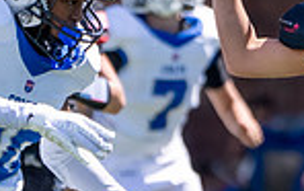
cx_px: 416
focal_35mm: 1638
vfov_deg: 0.8
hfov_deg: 1.3
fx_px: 13591
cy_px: 214
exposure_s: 1/1250
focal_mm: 250
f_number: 5.6
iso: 320
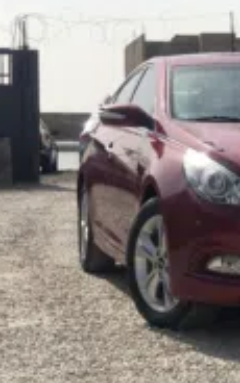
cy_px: 212
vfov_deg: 17.4
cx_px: 275
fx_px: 1256
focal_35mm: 120
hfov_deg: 10.8
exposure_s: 1/1453
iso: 16
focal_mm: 6
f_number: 2.4
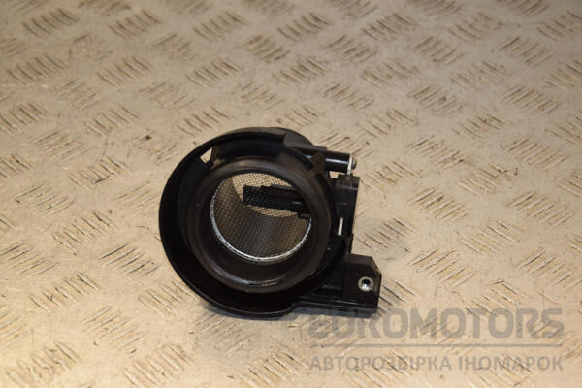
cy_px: 194
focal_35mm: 99
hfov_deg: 20.6
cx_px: 291
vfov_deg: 13.8
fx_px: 1600
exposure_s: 1/200
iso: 800
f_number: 6.3
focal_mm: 66
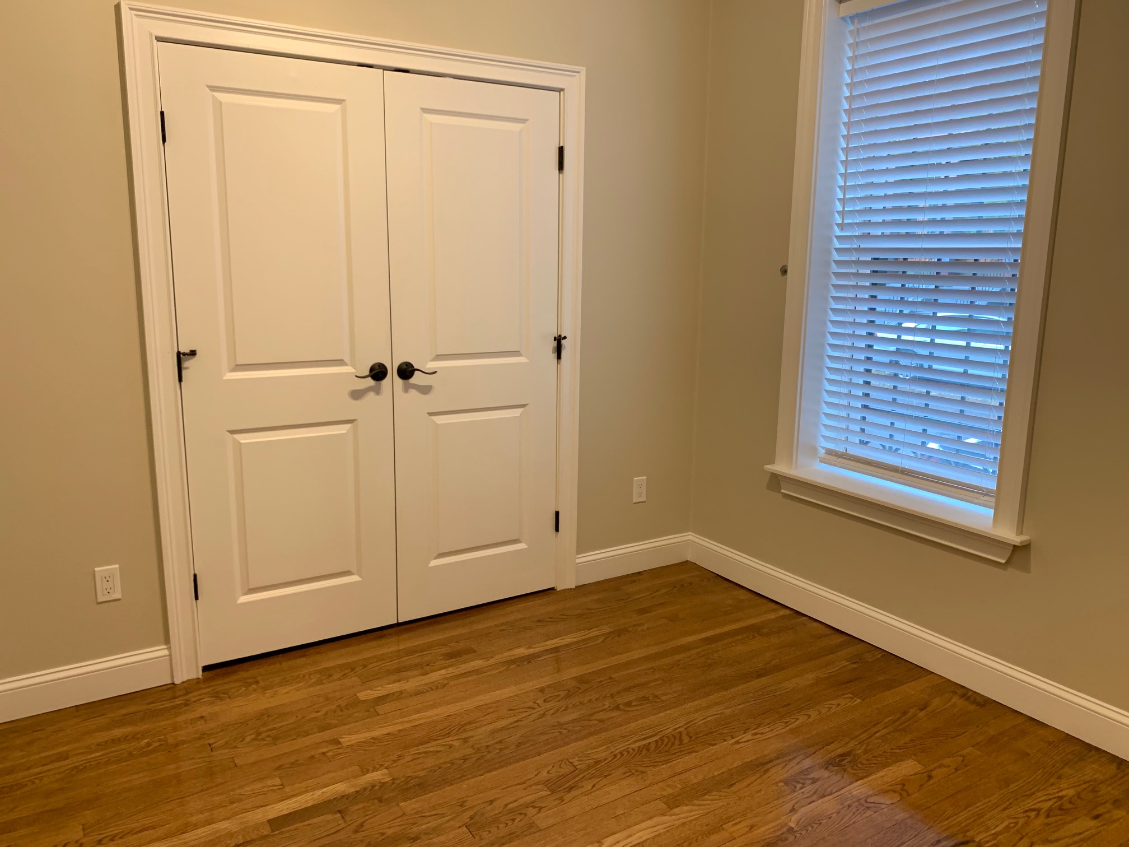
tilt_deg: -11.5
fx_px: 848
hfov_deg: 67.3
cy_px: 424
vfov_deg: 53.1
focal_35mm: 26
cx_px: 564
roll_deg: -0.3
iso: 200
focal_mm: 4.25
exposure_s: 1/60
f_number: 1.8
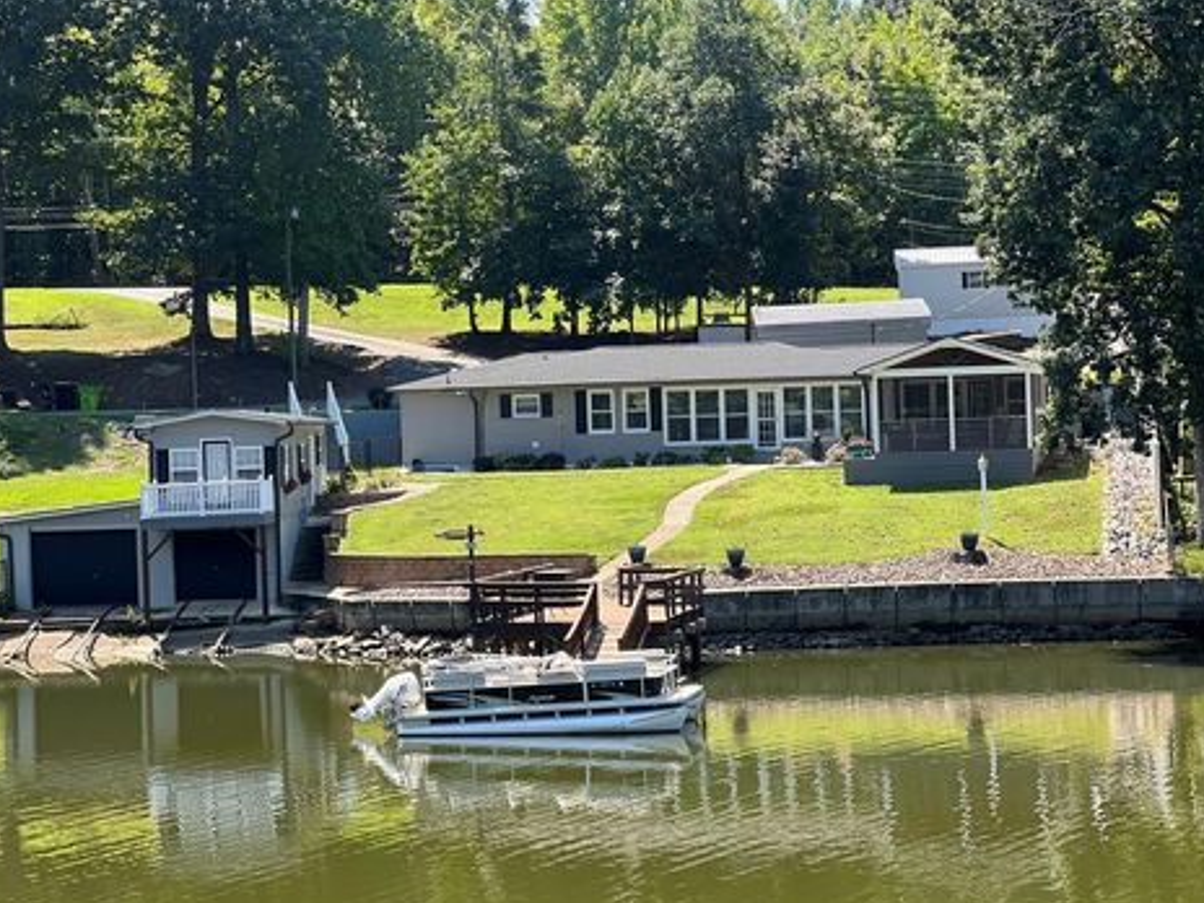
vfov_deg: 17.8
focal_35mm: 83
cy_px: 468
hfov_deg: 23.6
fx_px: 2887
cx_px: 576
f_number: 2.8
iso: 25
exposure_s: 1/163
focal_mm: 9
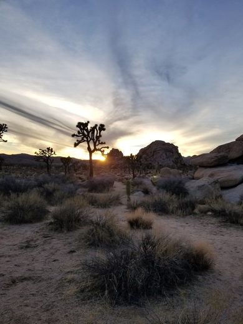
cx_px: 122
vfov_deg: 67.3
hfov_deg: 53.1
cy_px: 162
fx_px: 243
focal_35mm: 26
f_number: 1.7
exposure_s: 1/990
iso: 50
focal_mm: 4.25
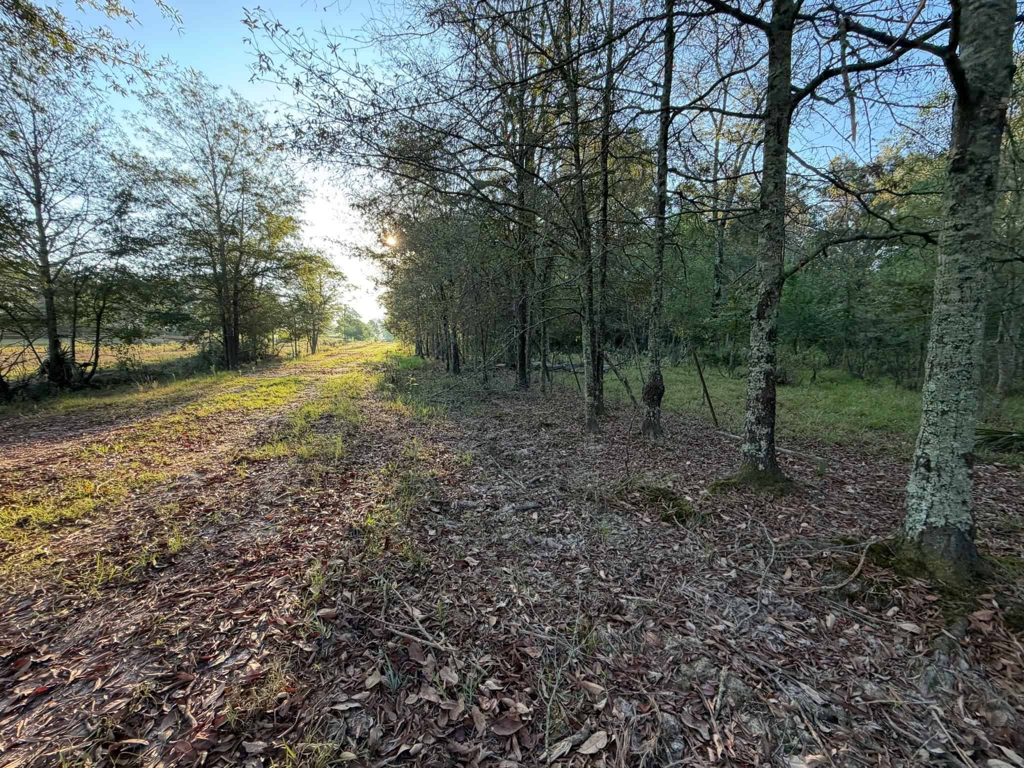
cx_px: 512
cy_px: 384
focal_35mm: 14
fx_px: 414
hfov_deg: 102.1
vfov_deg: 85.7
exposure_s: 1/139
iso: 40
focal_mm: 2.2
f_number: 2.2
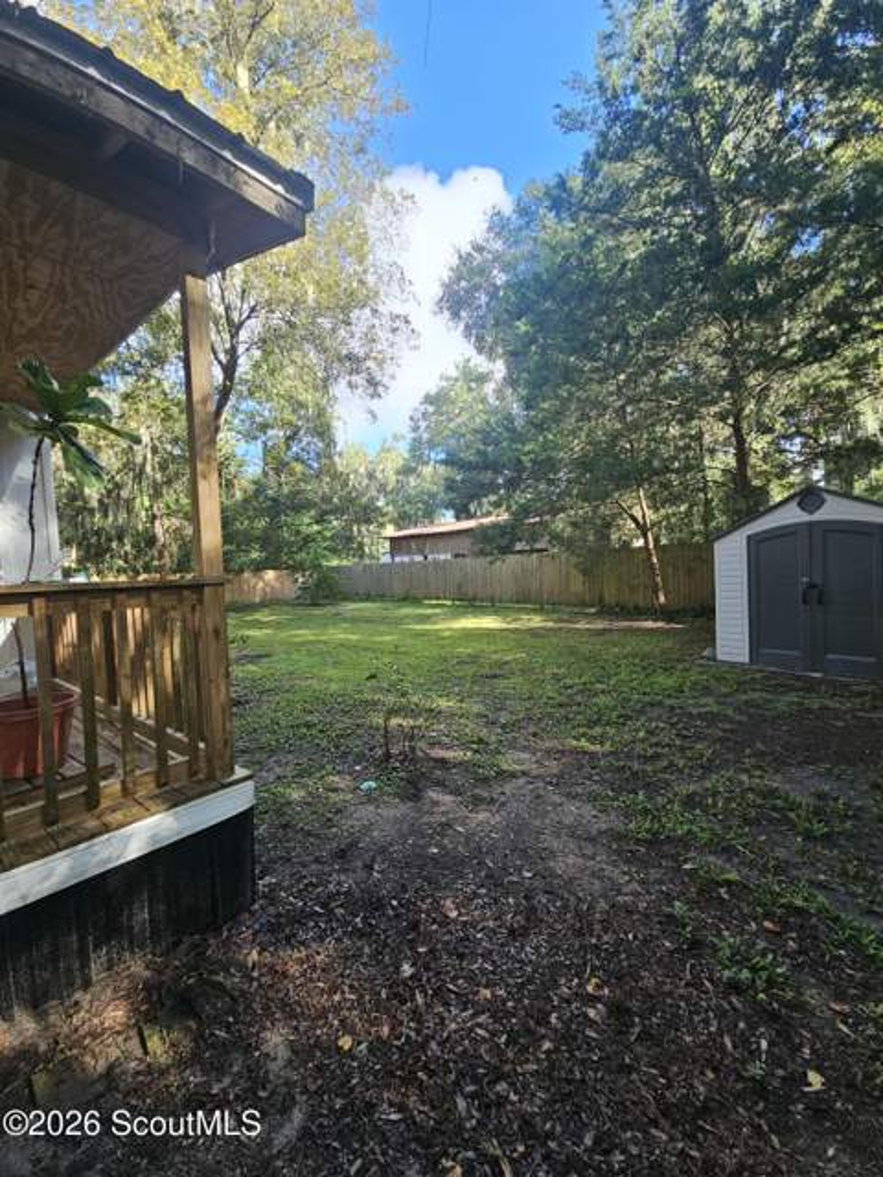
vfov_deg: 106.2
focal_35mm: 13
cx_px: 442
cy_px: 588
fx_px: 442
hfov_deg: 89.9
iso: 64
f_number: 2.2
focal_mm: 2.2
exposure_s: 1/120
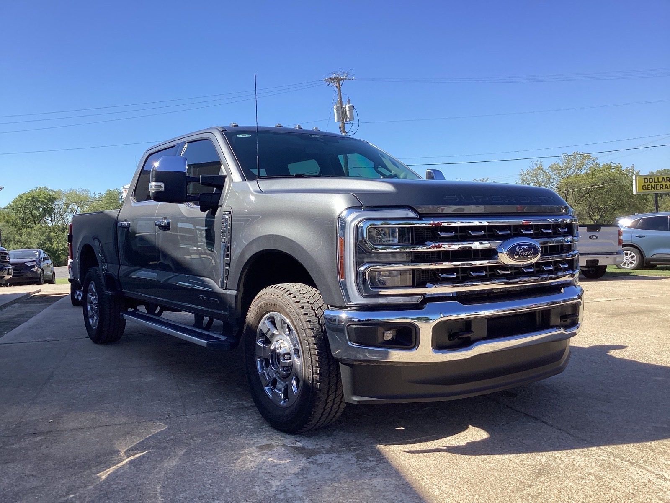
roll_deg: +2.0
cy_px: 252
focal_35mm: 31
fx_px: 600
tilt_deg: +1.9
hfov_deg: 58.4
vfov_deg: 45.4
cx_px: 335
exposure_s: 1/947
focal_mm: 3.3
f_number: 2.4
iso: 25
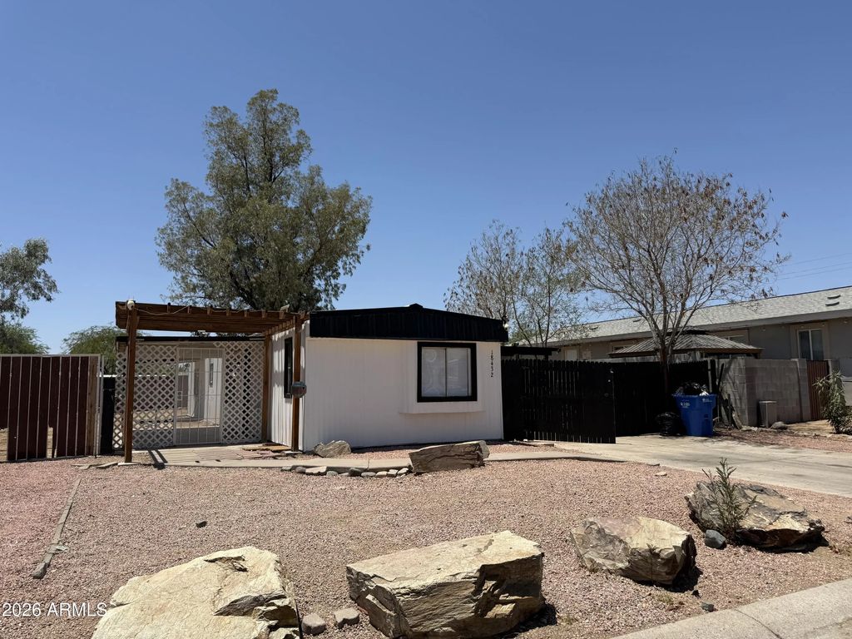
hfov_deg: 71.6
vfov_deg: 56.8
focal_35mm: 24
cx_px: 426
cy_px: 320
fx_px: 591
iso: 80
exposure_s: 1/6173
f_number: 1.78
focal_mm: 6.76
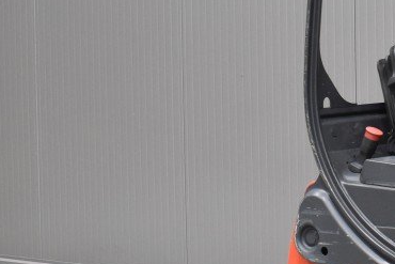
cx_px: 587
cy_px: 91
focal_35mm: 107
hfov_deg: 17.3
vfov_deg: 12.8
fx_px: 1174
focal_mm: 22
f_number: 5.6
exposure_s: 1/25
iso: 1600
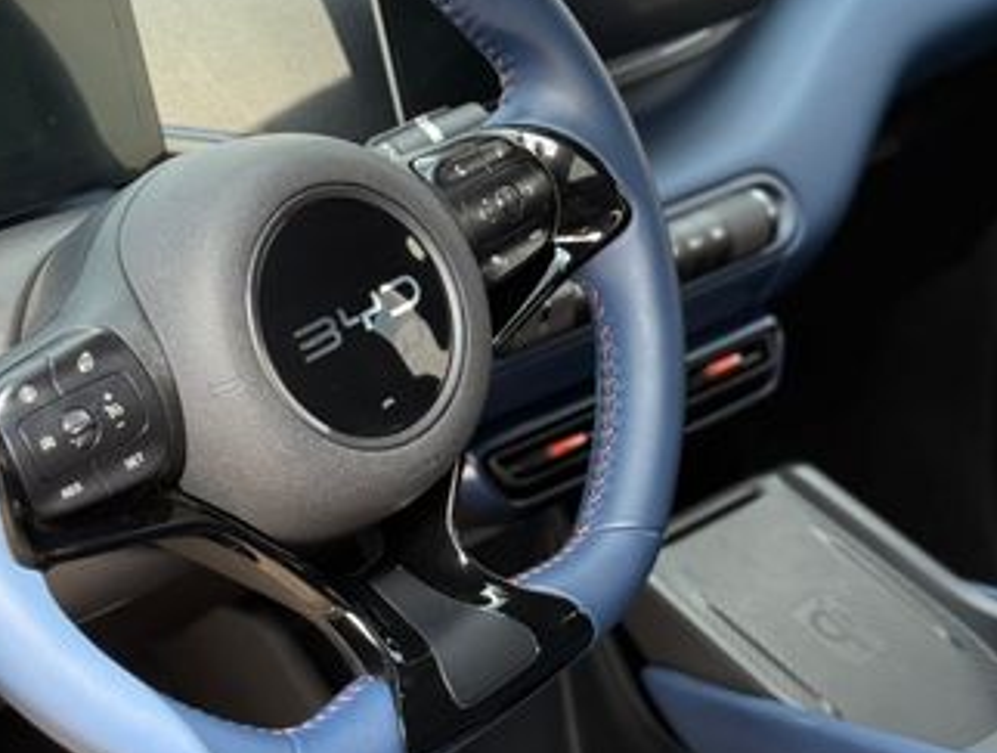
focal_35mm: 70
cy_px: 328
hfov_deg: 27.6
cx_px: 341
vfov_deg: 21.1
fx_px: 2021
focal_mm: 6.76
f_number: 1.78
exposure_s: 1/208
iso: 200
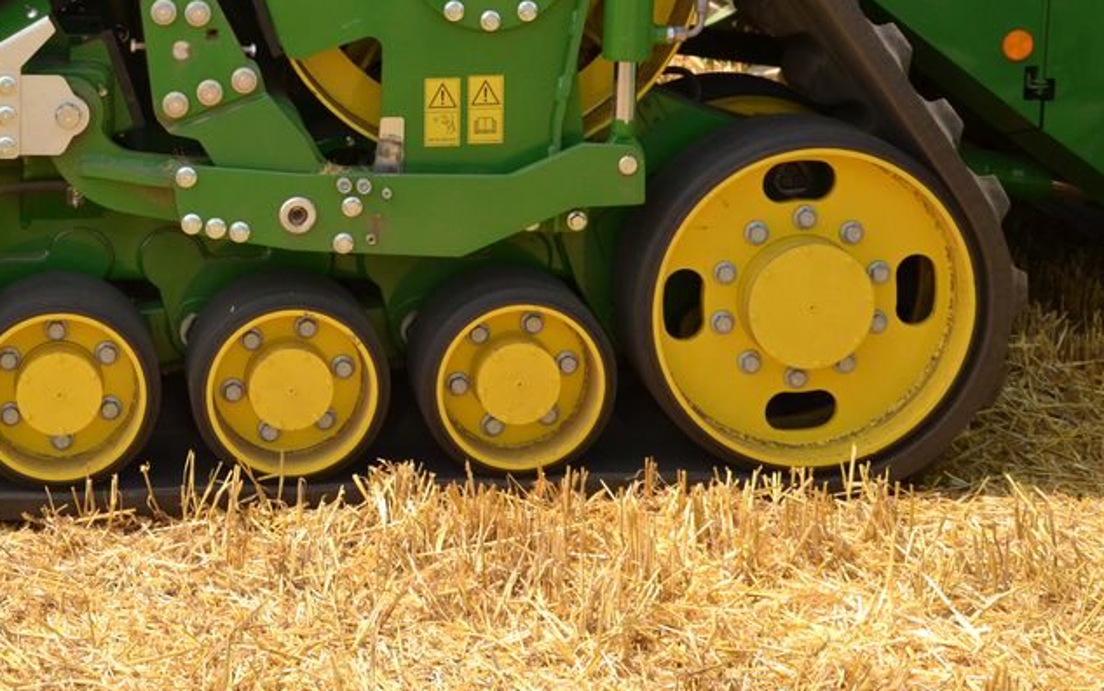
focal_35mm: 84
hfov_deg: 24.3
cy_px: 69
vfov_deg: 15.4
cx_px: 268
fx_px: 2528
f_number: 4.2
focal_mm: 32
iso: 800
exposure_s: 1/3200
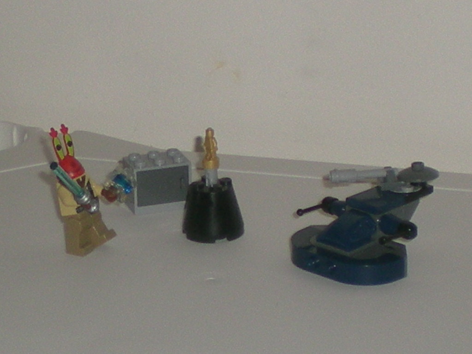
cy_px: 177
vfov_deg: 37.7
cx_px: 236
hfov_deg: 49.0
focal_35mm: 38
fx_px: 518
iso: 50
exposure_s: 1/60
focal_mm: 6.3
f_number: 3.1
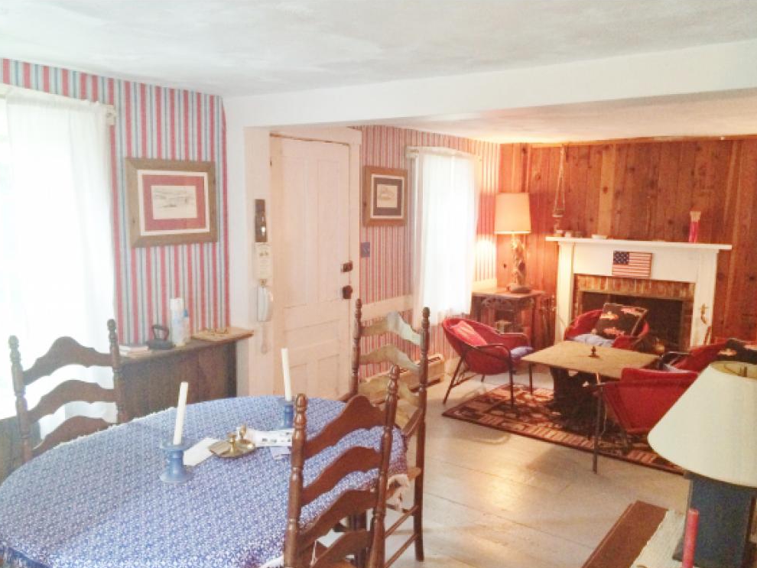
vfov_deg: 46.8
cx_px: 382
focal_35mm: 30
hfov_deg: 60.0
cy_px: 291
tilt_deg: -7.3
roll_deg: -1.9
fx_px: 656
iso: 250
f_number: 2.2
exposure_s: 1/30
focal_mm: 4.15
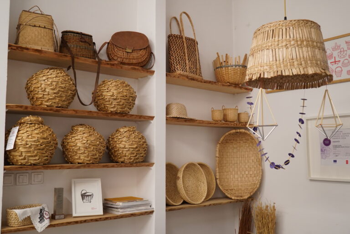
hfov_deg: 54.4
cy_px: 117
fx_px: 340
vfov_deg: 37.9
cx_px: 175
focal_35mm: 35
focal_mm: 35
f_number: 4
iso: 3200
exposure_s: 1/125
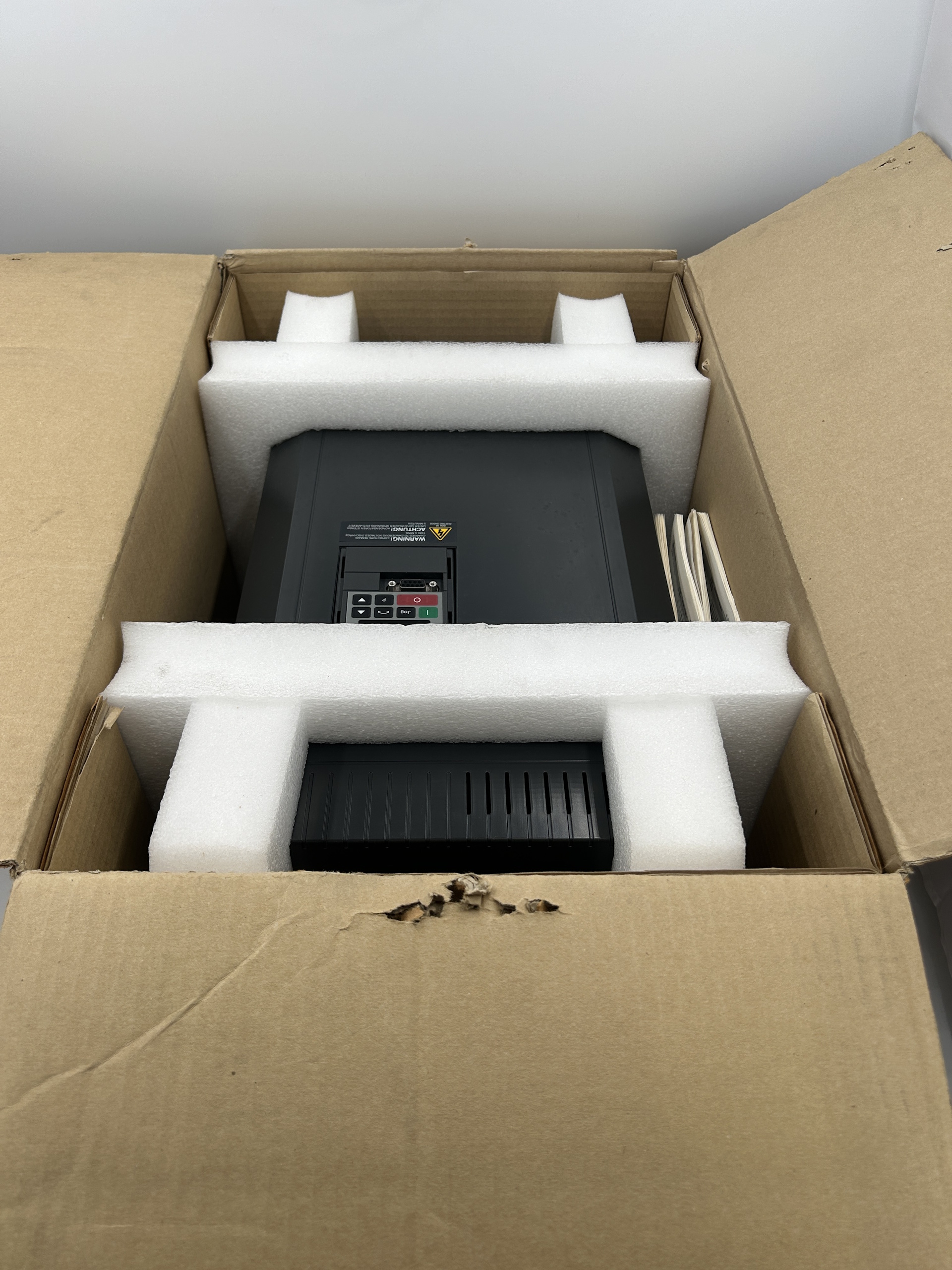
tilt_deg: -46.6
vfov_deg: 67.3
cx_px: 476
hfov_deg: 53.1
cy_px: 635
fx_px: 953
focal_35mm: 26
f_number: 1.5
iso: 50
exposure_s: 1/445
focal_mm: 5.7
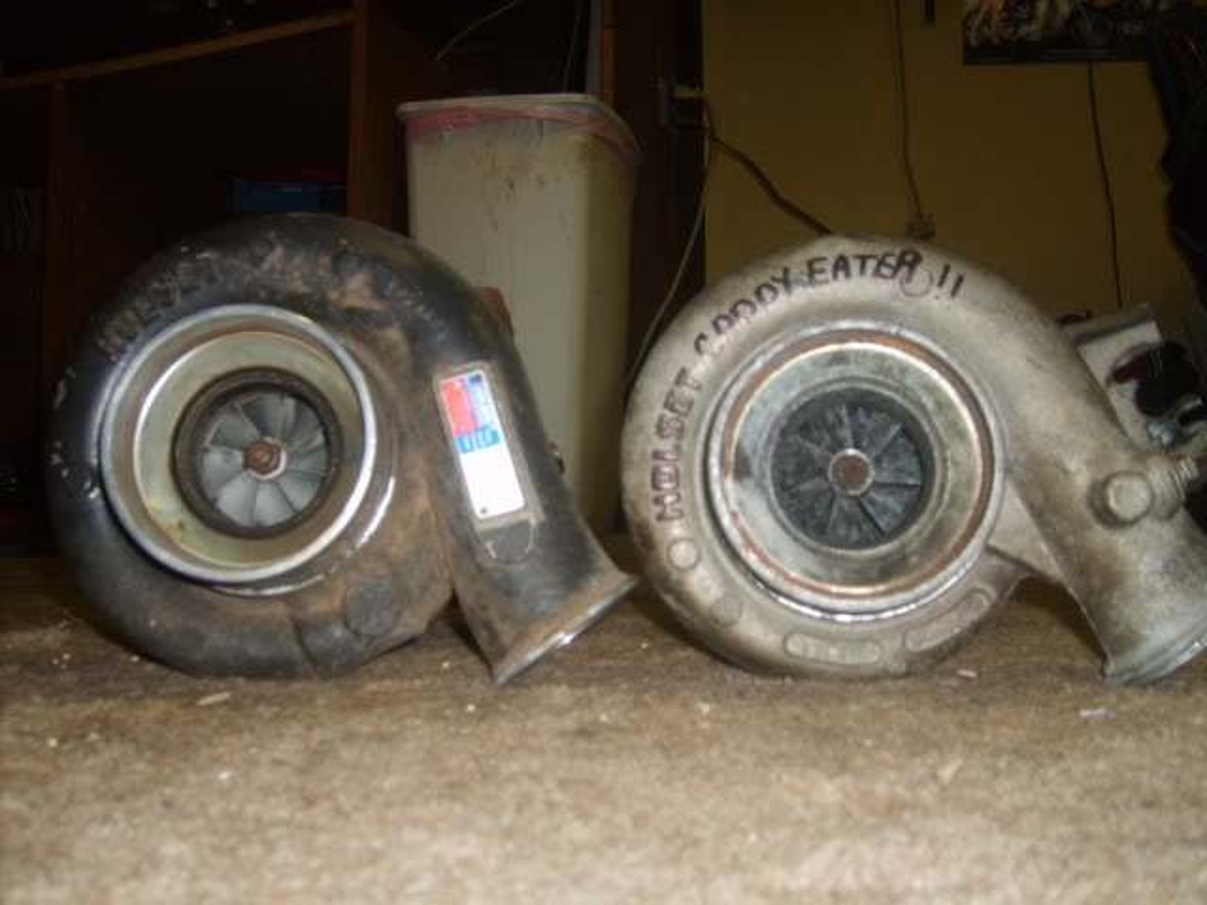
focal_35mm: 35
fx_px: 1220
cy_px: 452
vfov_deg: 40.7
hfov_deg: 52.6
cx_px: 604
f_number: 2.8
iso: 100
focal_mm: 5.8
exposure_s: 1/45
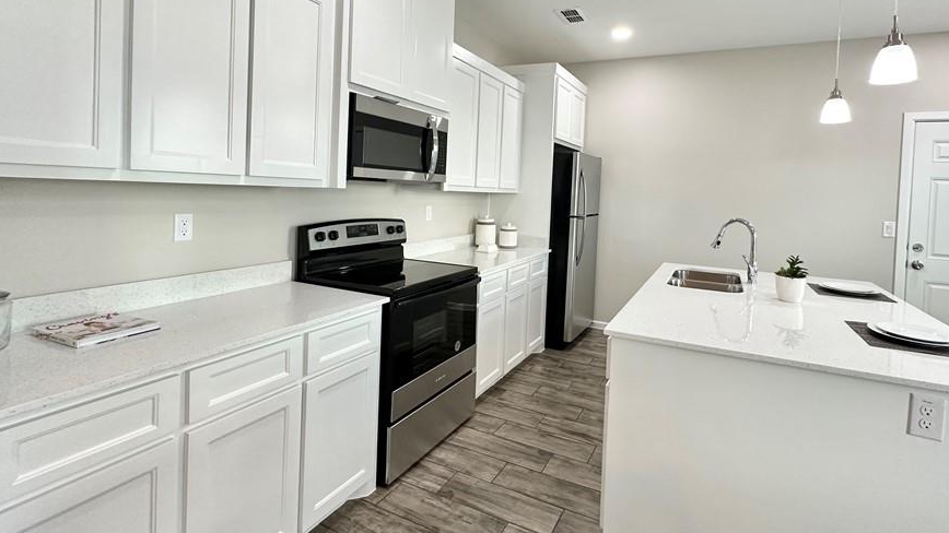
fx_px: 453
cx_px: 523
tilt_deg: -1.3
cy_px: 201
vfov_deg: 60.2
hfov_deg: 92.4
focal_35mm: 18
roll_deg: -2.4
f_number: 2.2
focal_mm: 2.22
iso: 320
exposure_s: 1/120
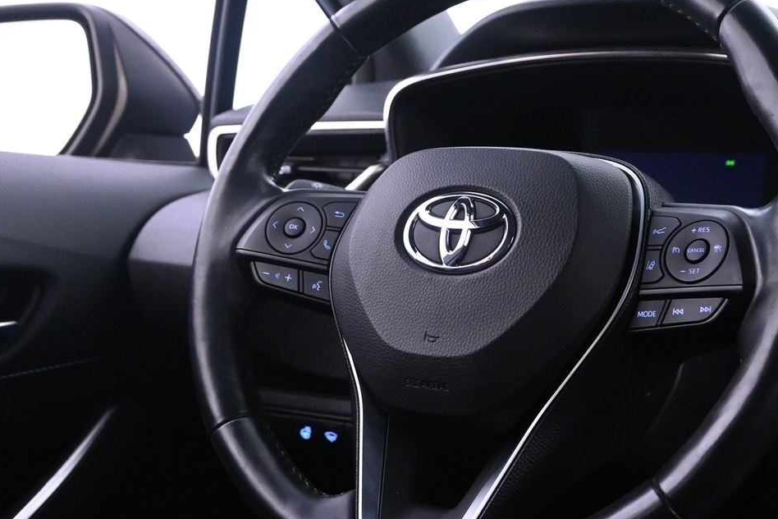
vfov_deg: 25.1
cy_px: 268
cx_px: 502
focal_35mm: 54
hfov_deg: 36.7
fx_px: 1164
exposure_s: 1/25
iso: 3200
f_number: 4
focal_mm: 21
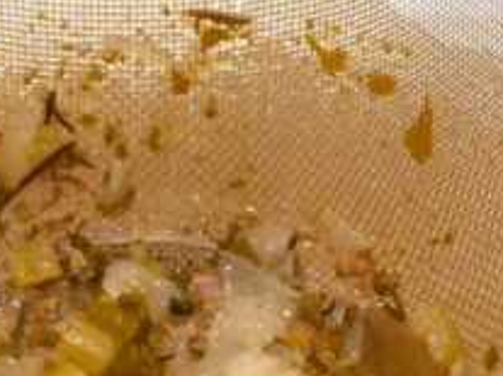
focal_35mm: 105
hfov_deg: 18.7
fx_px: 1525
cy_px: 463
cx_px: 160
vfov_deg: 13.6
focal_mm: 17
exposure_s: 1/60
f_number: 3.1
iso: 2500
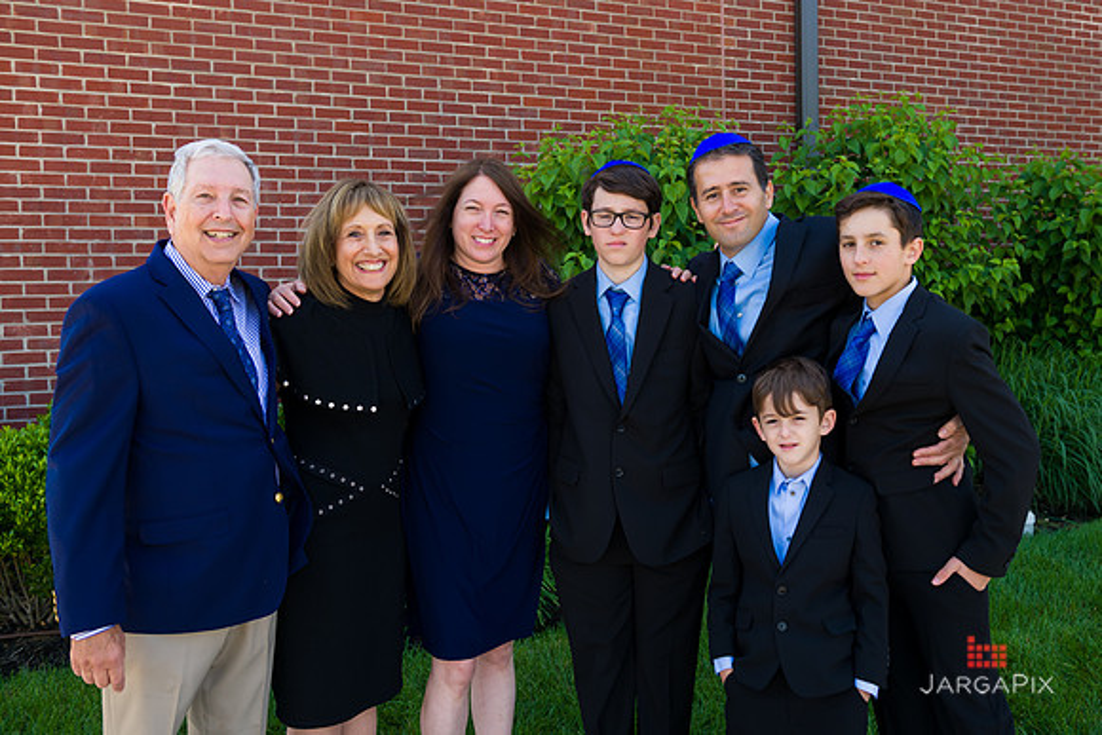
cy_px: 341
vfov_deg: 37.4
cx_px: 611
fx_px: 1086
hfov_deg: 53.7
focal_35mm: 35
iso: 200
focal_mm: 32
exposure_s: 1/160
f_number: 4.5
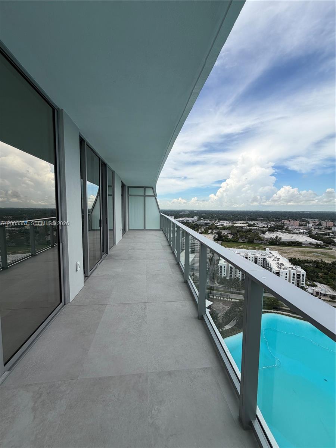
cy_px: 224
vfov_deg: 102.1
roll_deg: -0.1
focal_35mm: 14
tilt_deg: -5.0
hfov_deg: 85.7
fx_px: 181
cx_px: 168
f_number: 2.2
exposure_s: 1/770
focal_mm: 2.22
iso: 20
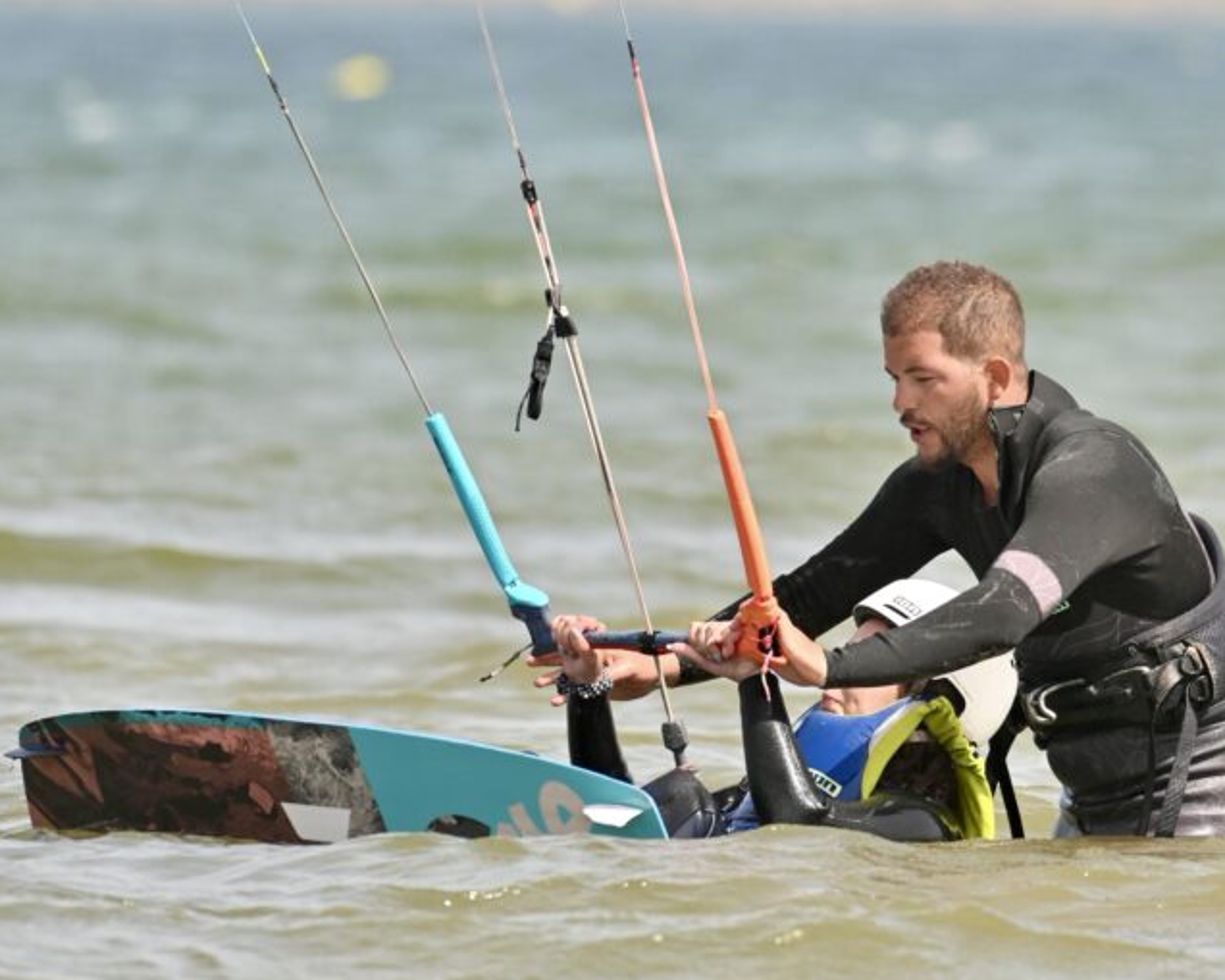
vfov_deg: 3.4
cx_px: 659
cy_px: 491
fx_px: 16426
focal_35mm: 453
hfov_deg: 4.3
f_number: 5.6
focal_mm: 400
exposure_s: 1/750
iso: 140
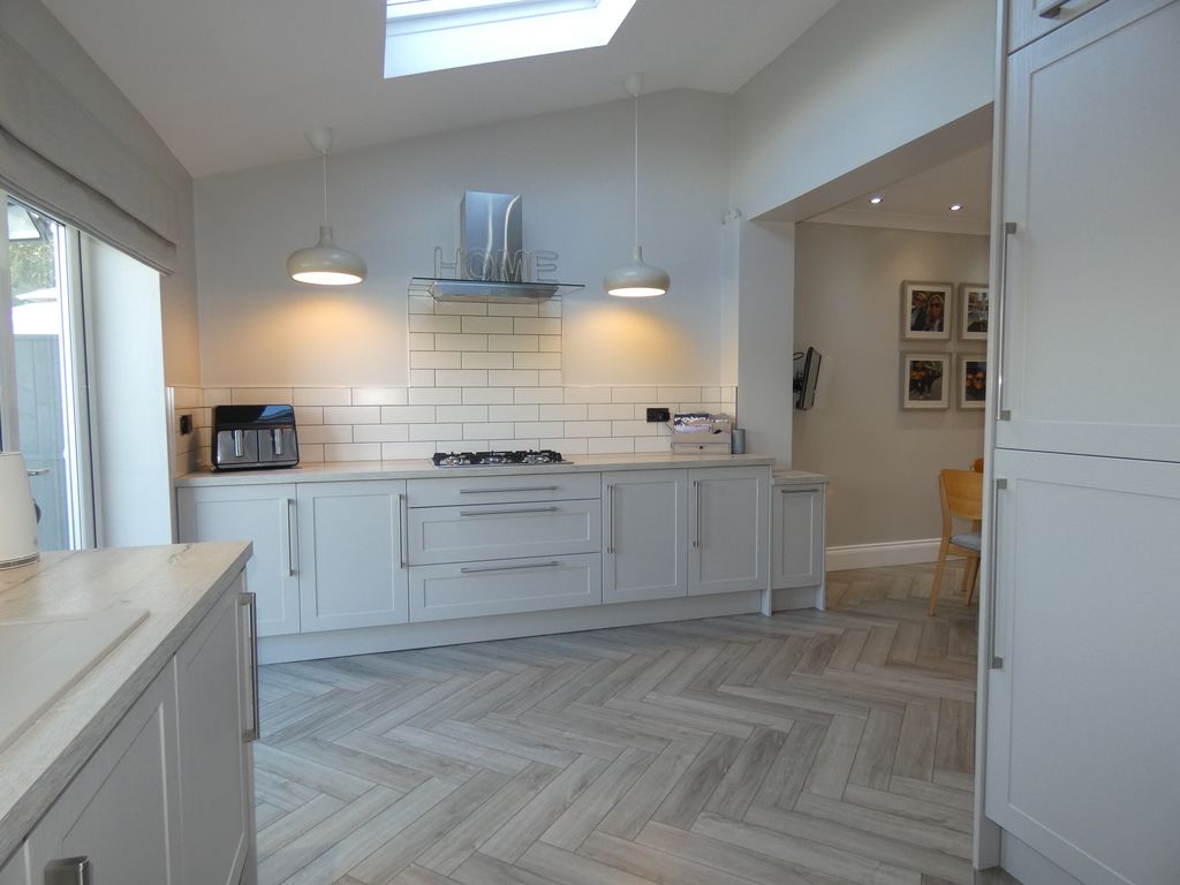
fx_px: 682
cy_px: 442
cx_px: 590
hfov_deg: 81.7
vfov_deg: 66.0
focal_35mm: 20
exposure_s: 1/60
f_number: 2.8
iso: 125
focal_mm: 3.6
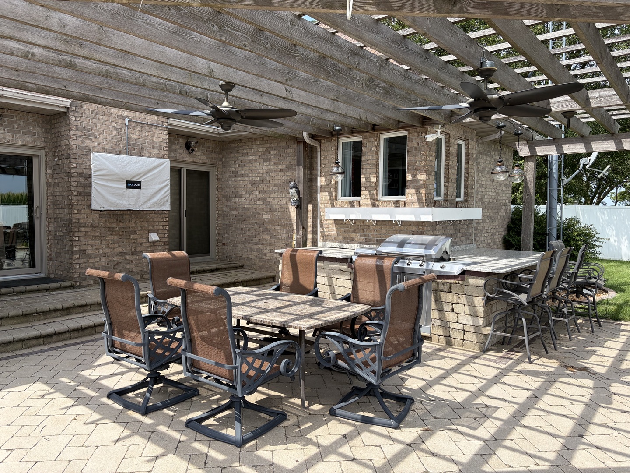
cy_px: 236
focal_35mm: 26
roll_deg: -0.6
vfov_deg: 53.1
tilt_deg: -2.3
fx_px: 473
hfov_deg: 67.3
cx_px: 315
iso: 50
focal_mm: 5.96
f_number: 1.6
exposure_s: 1/1901
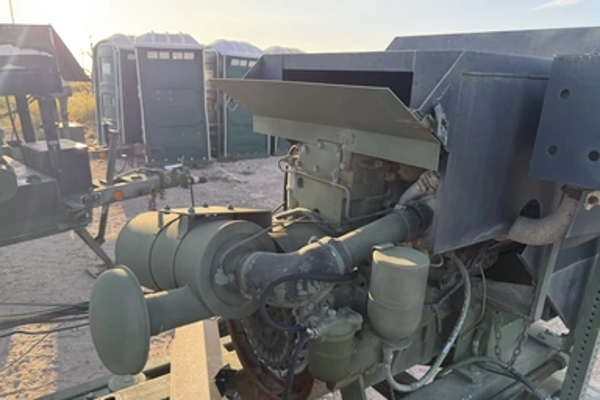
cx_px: 291
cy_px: 222
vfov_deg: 49.5
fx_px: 433
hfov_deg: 69.4
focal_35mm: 26
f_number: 1.78
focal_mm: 6.76
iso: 80
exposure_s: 1/702
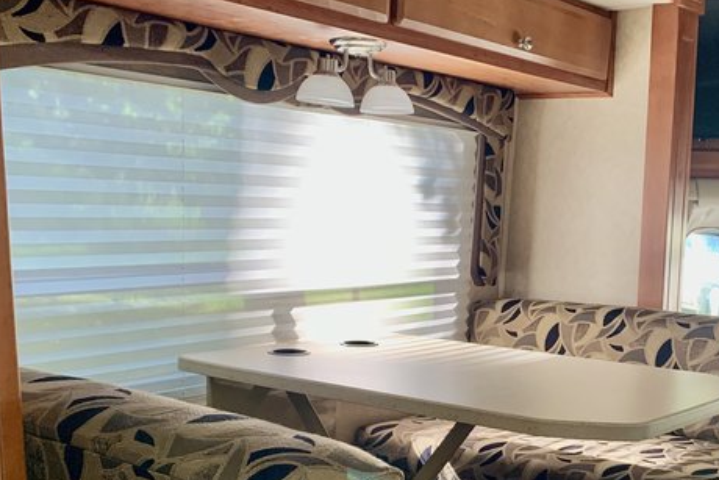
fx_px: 939
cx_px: 536
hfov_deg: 40.7
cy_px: 383
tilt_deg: -8.8
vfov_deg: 28.1
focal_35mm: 47
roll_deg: -0.5
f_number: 1.8
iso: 100
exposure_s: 1/60
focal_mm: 4.25
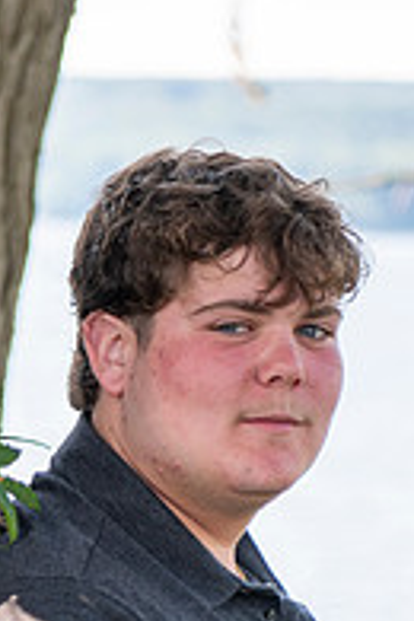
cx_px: 232
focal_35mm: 215
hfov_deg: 6.4
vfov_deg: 9.5
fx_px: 3708
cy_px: 650
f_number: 2.8
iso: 100
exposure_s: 1/200
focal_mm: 62
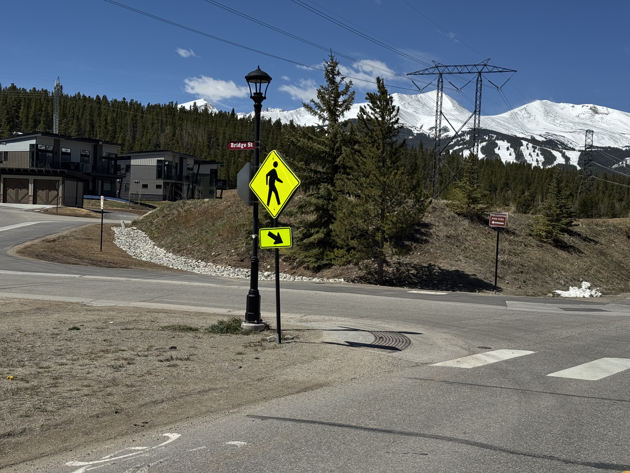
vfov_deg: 30.3
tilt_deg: -3.6
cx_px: 315
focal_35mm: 48
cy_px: 236
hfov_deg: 39.7
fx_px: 874
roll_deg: -3.4
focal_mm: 6.76
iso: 64
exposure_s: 1/7937
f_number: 1.78
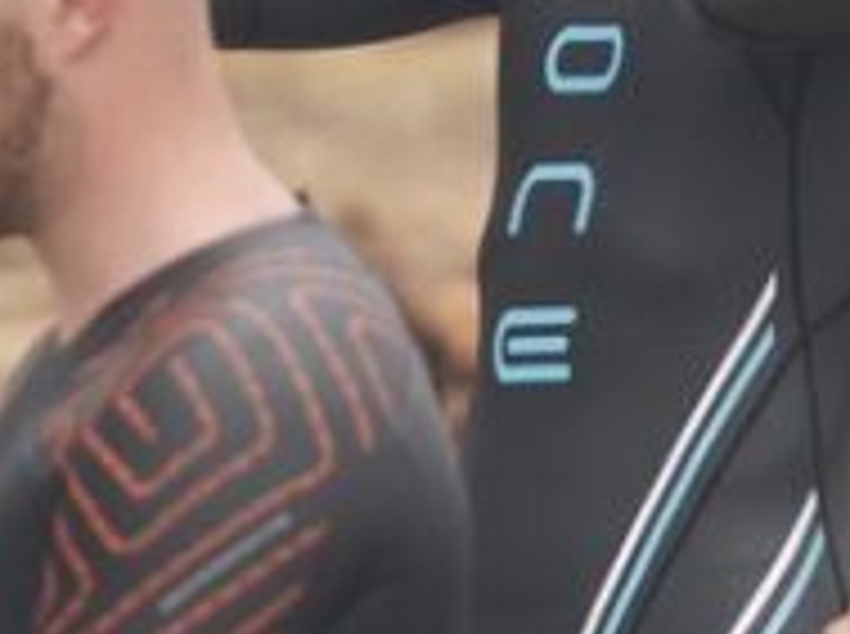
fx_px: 25587
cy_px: -112
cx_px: 668
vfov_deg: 1.4
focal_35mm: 1044
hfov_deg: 1.9
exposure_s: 1/250
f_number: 4
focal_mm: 200
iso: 500
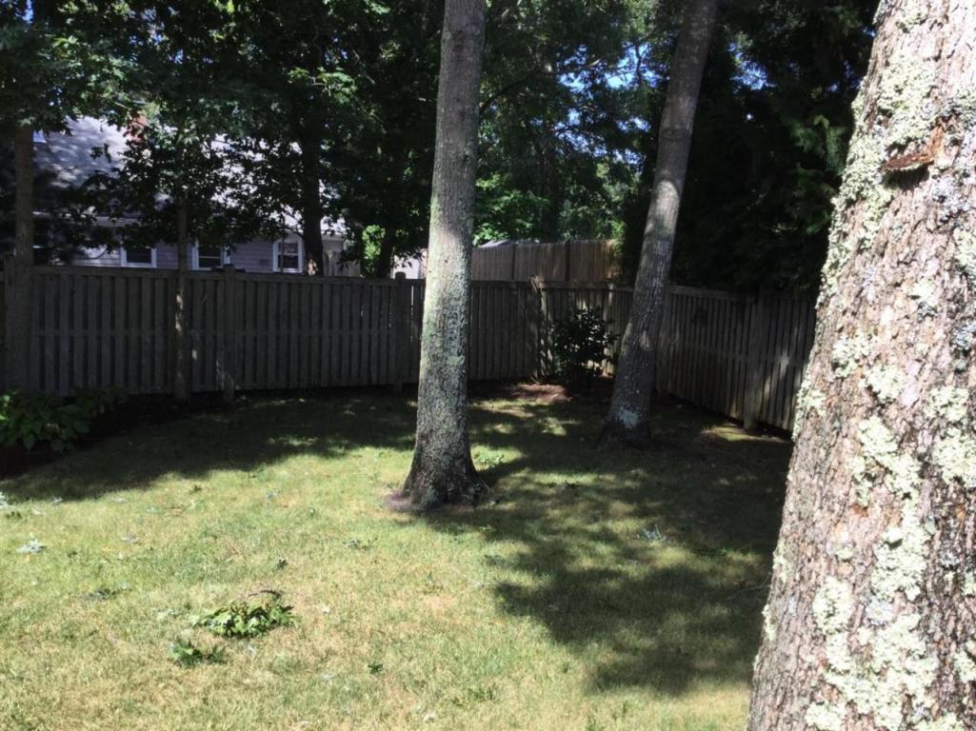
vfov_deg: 45.4
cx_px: 488
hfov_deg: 58.4
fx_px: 874
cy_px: 366
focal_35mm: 31
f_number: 2.4
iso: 25
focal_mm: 3.3
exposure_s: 1/413
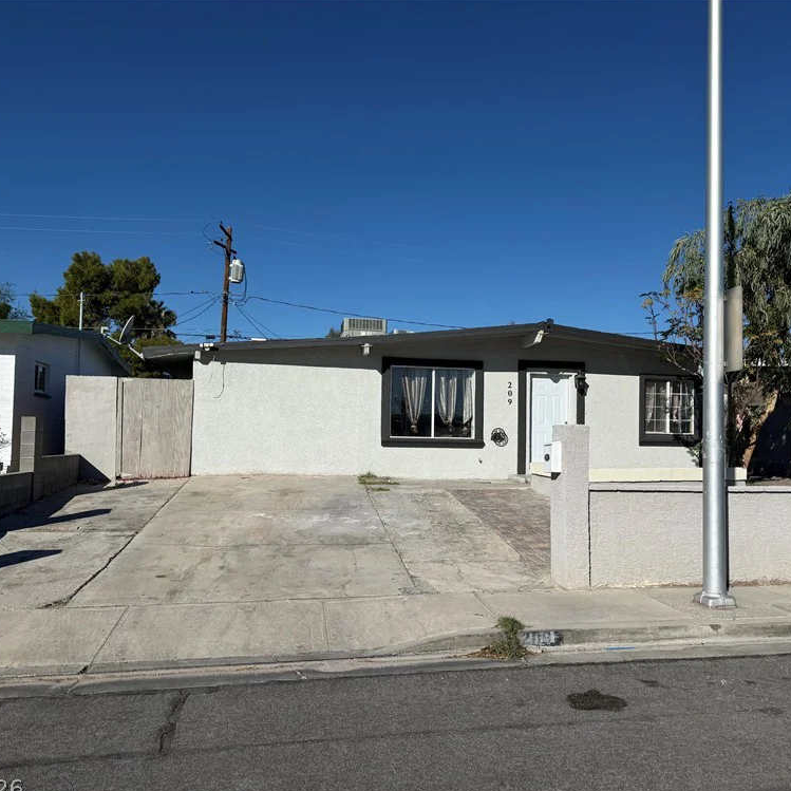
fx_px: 750
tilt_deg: +3.1
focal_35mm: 29
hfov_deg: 55.4
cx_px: 449
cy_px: 400
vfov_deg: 55.6
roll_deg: -0.7
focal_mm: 6.76
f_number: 1.78
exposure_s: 1/11905
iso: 80
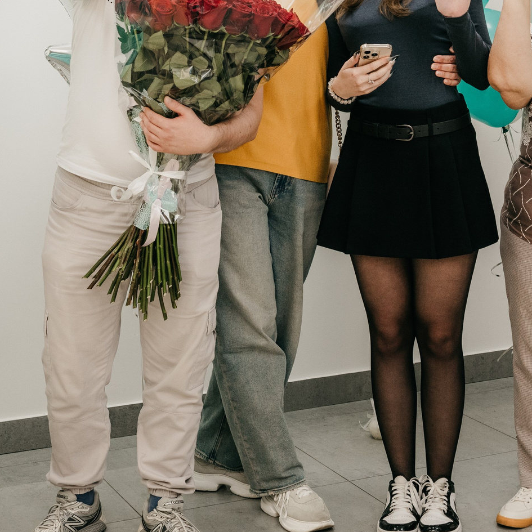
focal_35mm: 85
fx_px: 1478
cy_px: 103
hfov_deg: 20.4
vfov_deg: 20.2
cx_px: 290
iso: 400
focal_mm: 35
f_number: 4.5
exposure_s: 1/160
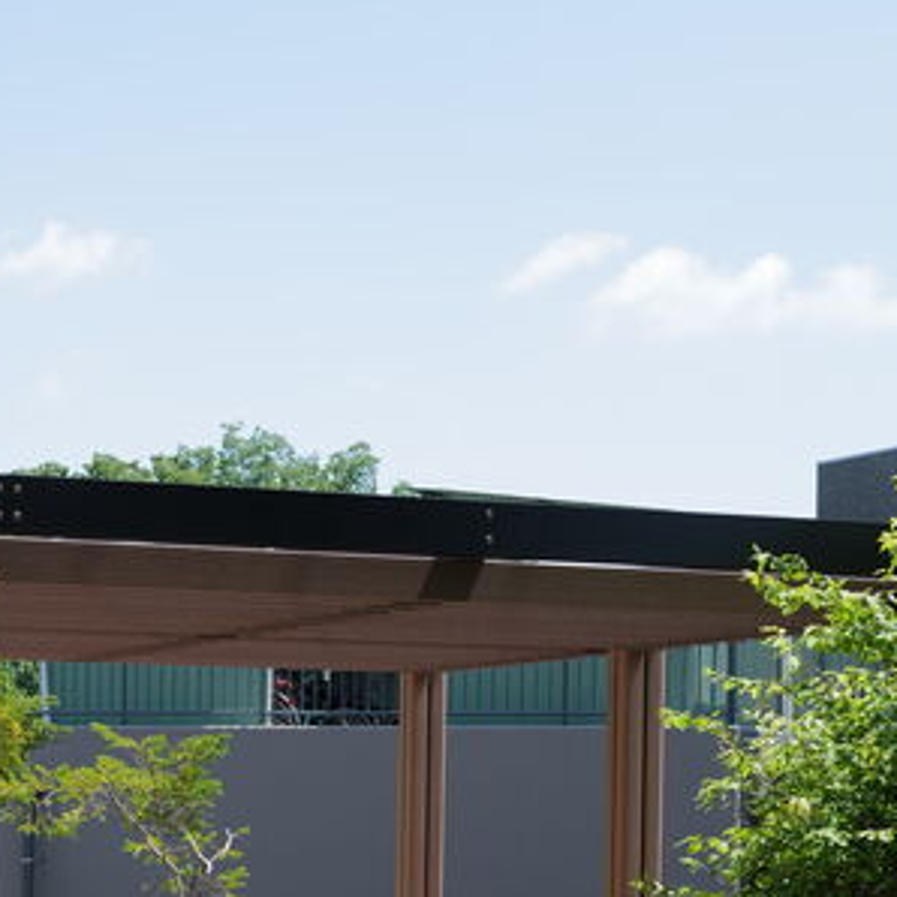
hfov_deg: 18.0
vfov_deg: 17.8
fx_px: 2814
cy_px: 808
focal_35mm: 96
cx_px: 226
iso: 100
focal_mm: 28
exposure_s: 1/400
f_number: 4.5
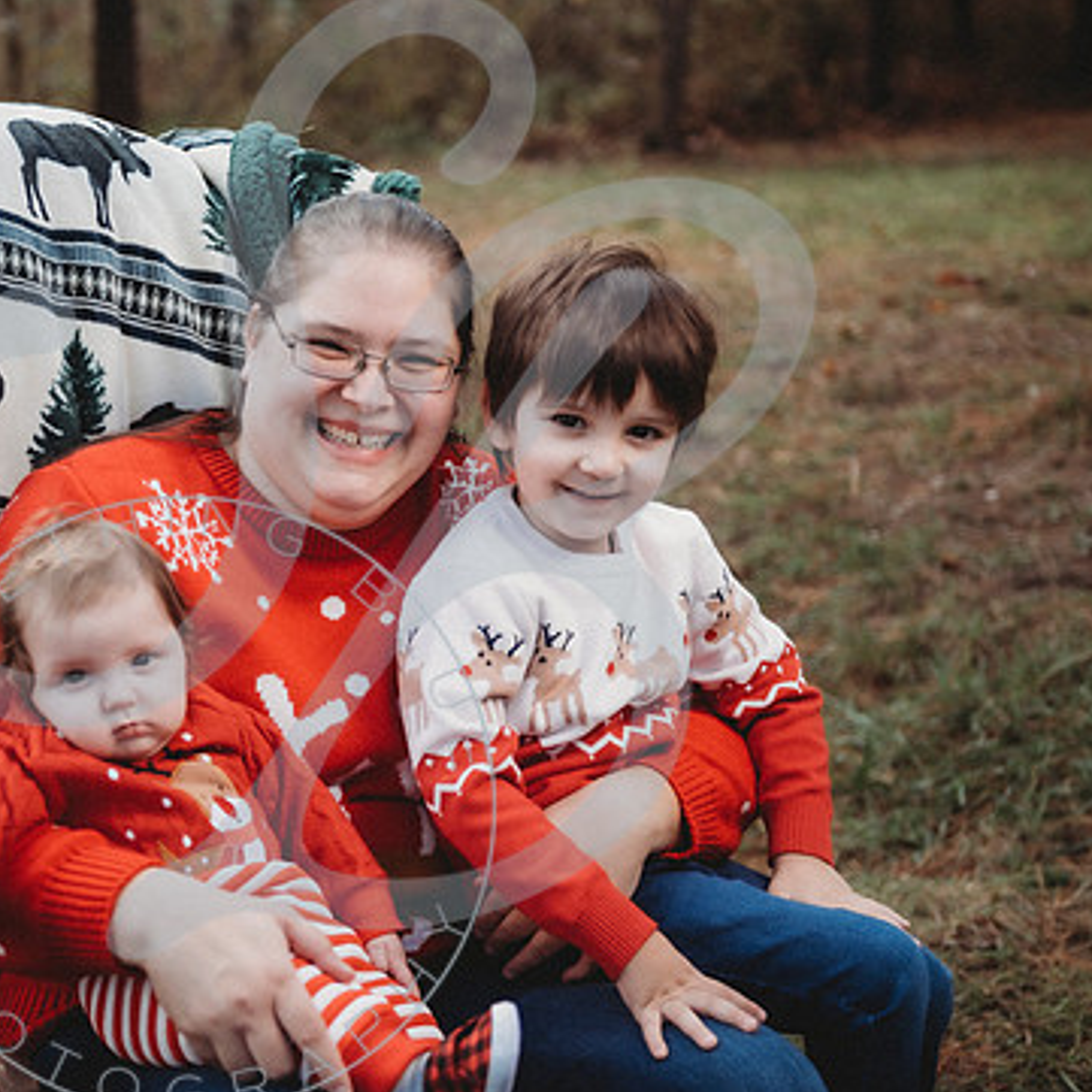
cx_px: 336
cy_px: 552
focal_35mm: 71
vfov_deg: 24.3
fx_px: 2534
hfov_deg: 24.2
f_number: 2.8
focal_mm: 52
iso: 100
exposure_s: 1/500
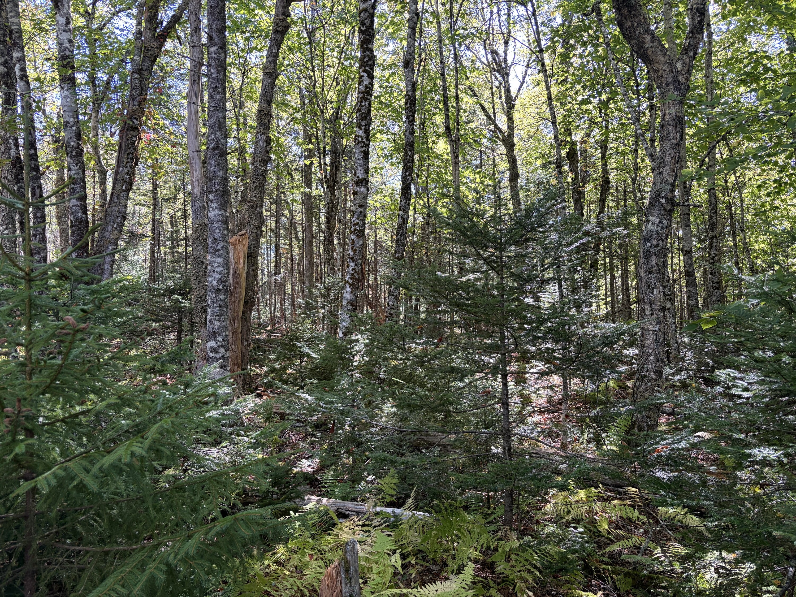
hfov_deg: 67.3
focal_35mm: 26
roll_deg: +0.3
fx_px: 598
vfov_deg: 53.1
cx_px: 398
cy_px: 298
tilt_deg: +2.2
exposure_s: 1/122
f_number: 1.6
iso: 50
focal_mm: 5.96
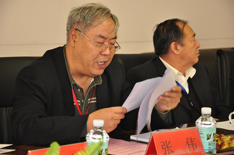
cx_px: 117
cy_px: 78
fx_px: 681
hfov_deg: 19.5
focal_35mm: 105
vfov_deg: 13.0
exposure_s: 1/60
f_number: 5.3
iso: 2000
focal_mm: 70
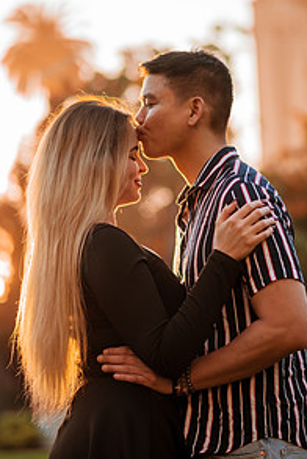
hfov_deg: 15.4
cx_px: 147
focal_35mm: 89
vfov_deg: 22.8
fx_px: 1136
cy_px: 175
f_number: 1.4
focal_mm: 58
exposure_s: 1/800
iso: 100
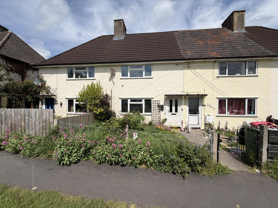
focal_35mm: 14
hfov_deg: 102.1
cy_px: 104
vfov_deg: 85.7
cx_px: 139
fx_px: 112
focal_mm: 2.22
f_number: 2.2
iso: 20
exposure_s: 1/1613
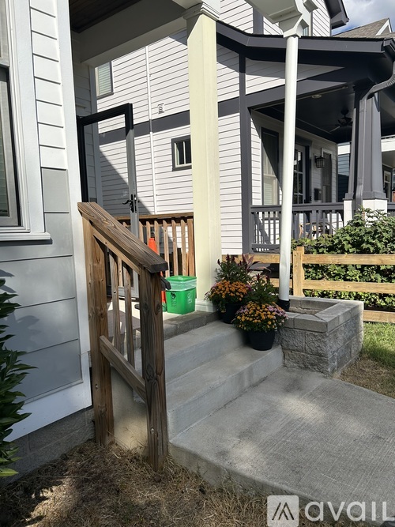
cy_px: 264
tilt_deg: -7.7
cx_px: 198
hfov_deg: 53.0
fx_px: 396
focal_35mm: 26
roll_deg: +0.6
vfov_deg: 67.3
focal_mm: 5.7
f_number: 1.5
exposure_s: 1/6211
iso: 50
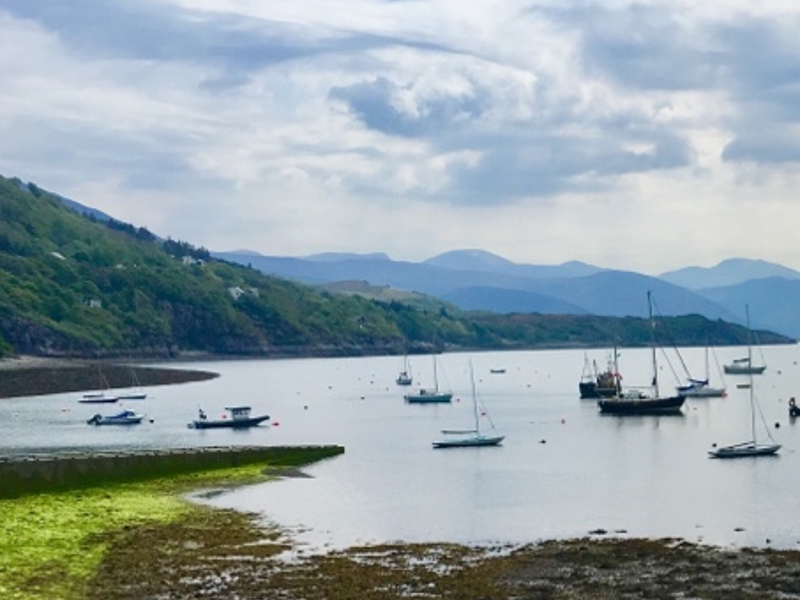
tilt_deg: -7.2
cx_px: 832
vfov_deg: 22.7
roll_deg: +0.9
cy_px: 468
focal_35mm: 64
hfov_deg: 28.1
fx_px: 1479
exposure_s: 1/3497
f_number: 2.2
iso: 25
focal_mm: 4.15
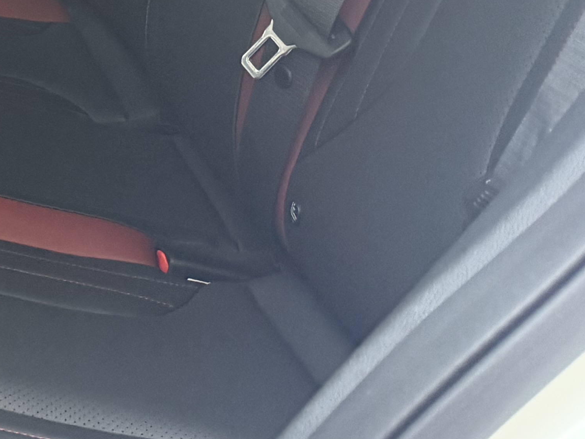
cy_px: -272
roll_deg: +1.7
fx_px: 1538
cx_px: -418
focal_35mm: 91
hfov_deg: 17.9
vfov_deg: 14.8
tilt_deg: -2.9
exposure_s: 1/50
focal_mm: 6.76
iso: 400
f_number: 1.78
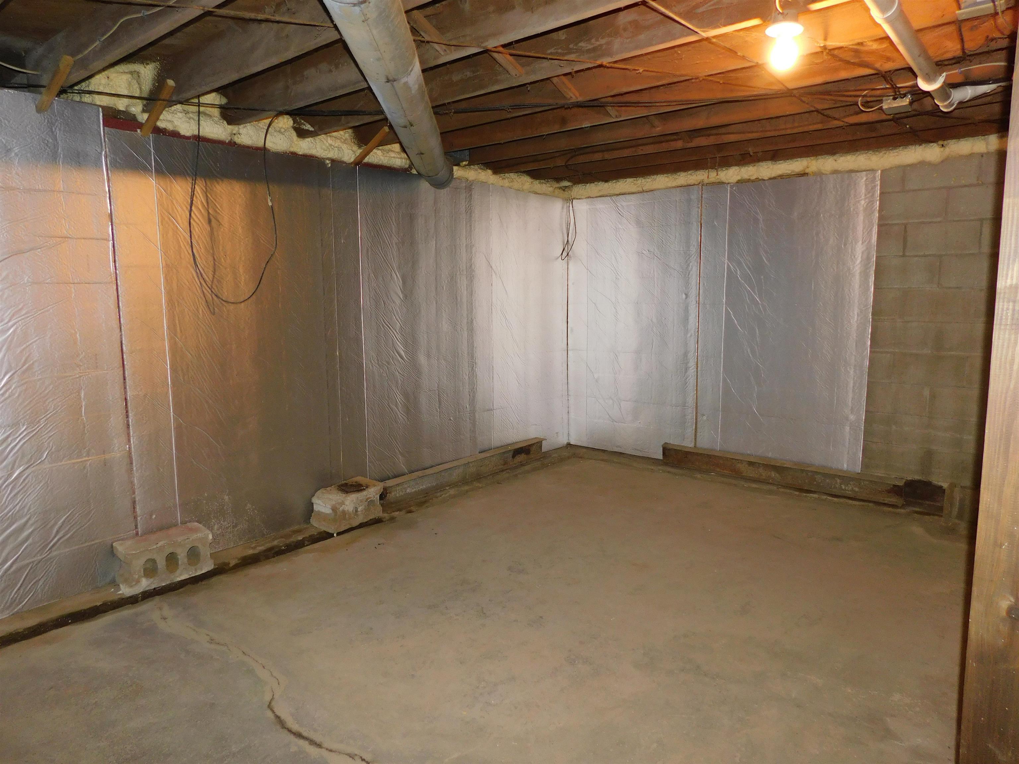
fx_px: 677
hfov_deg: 73.9
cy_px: 382
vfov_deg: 58.9
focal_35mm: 23
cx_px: 510
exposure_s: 1/30
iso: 200
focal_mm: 4
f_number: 3
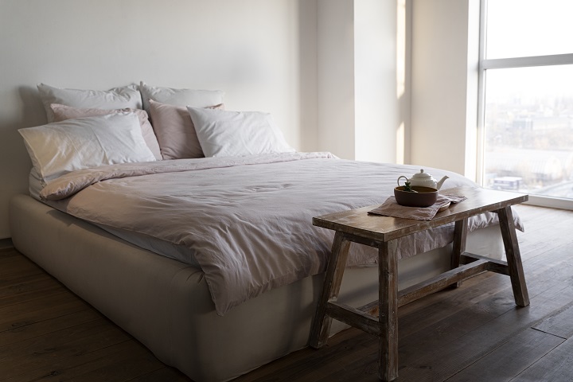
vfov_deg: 46.4
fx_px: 446
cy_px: 191
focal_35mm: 28
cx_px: 286
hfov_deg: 65.5
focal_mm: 28
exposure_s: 1/125
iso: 250
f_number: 4.5
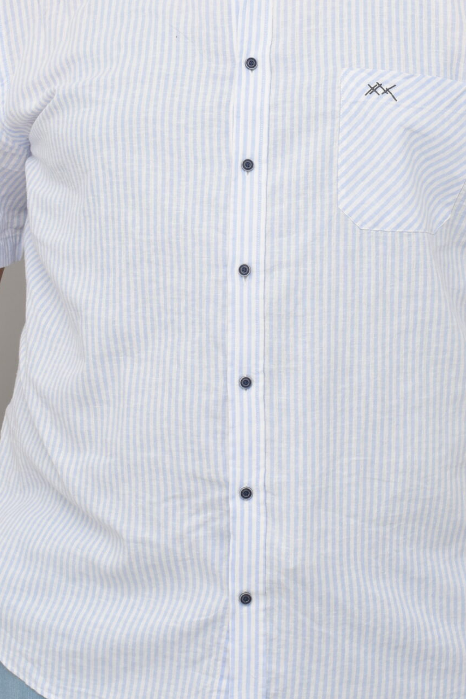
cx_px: 297
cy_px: 133
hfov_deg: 12.7
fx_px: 2096
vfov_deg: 18.7
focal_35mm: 108
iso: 400
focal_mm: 36
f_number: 8
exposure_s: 1/50
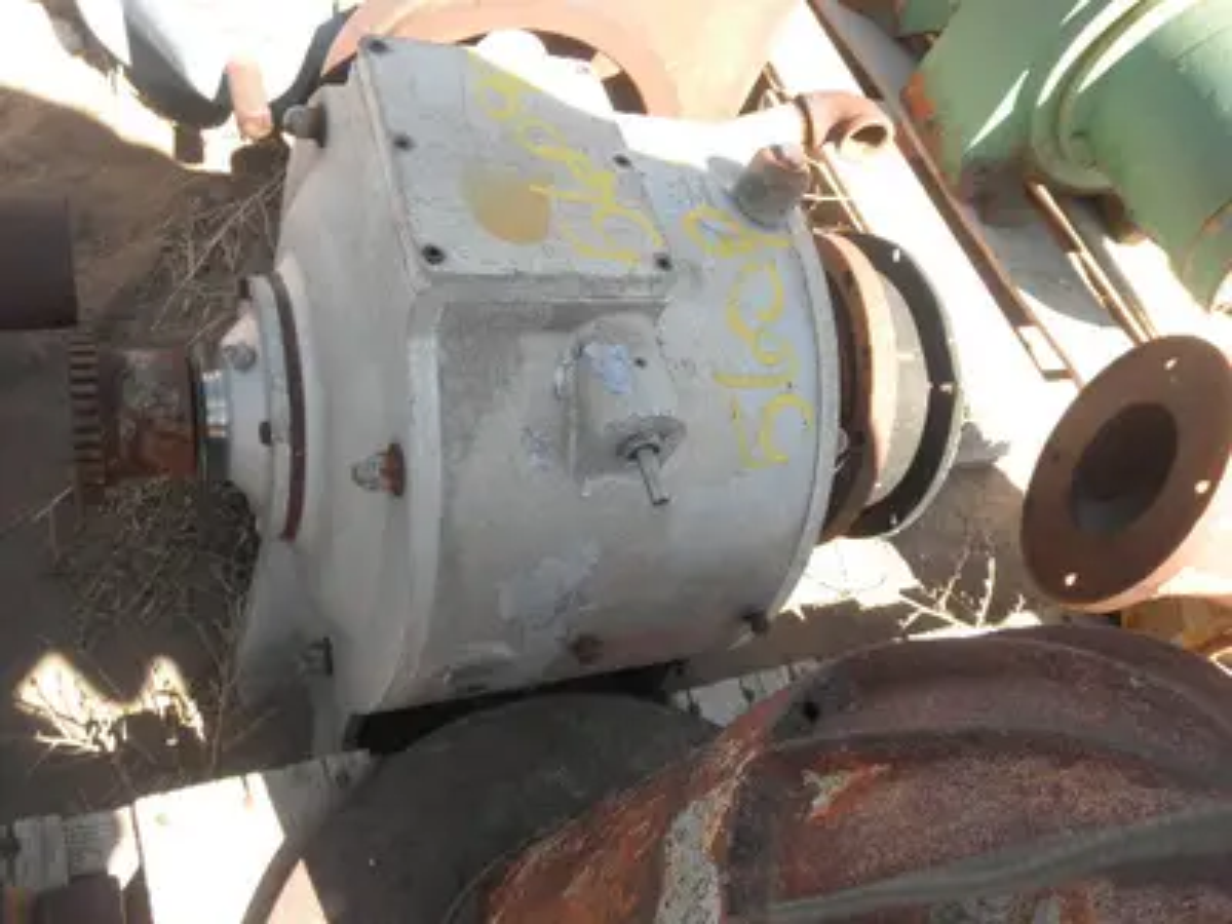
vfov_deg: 49.7
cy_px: 462
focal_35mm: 28
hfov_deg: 63.4
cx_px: 616
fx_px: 997
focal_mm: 5
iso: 64
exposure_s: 1/200
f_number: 3
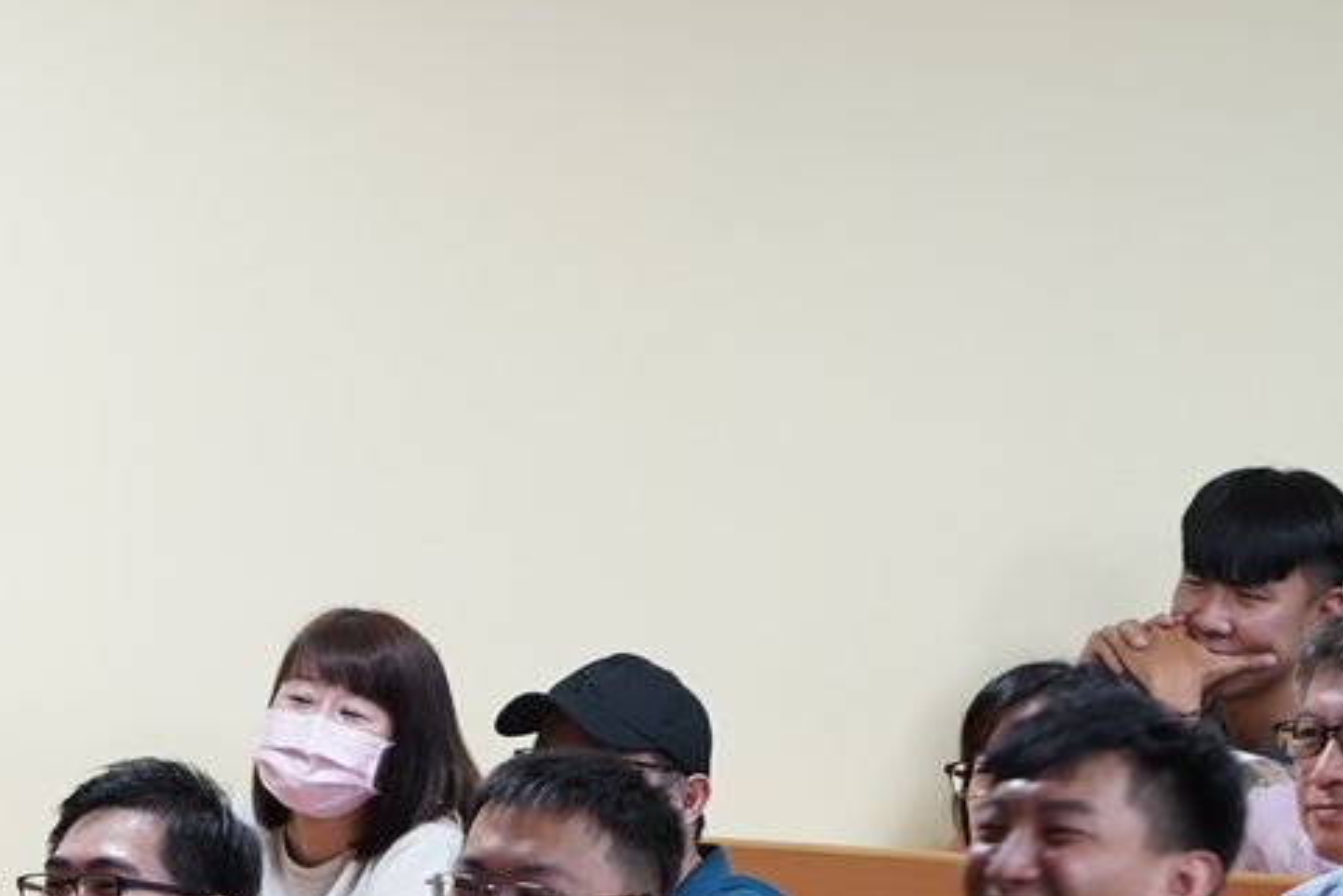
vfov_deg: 5.9
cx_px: 154
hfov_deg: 8.8
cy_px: 973
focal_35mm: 233
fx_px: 8694
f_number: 2.8
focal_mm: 70
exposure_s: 1/80
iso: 640
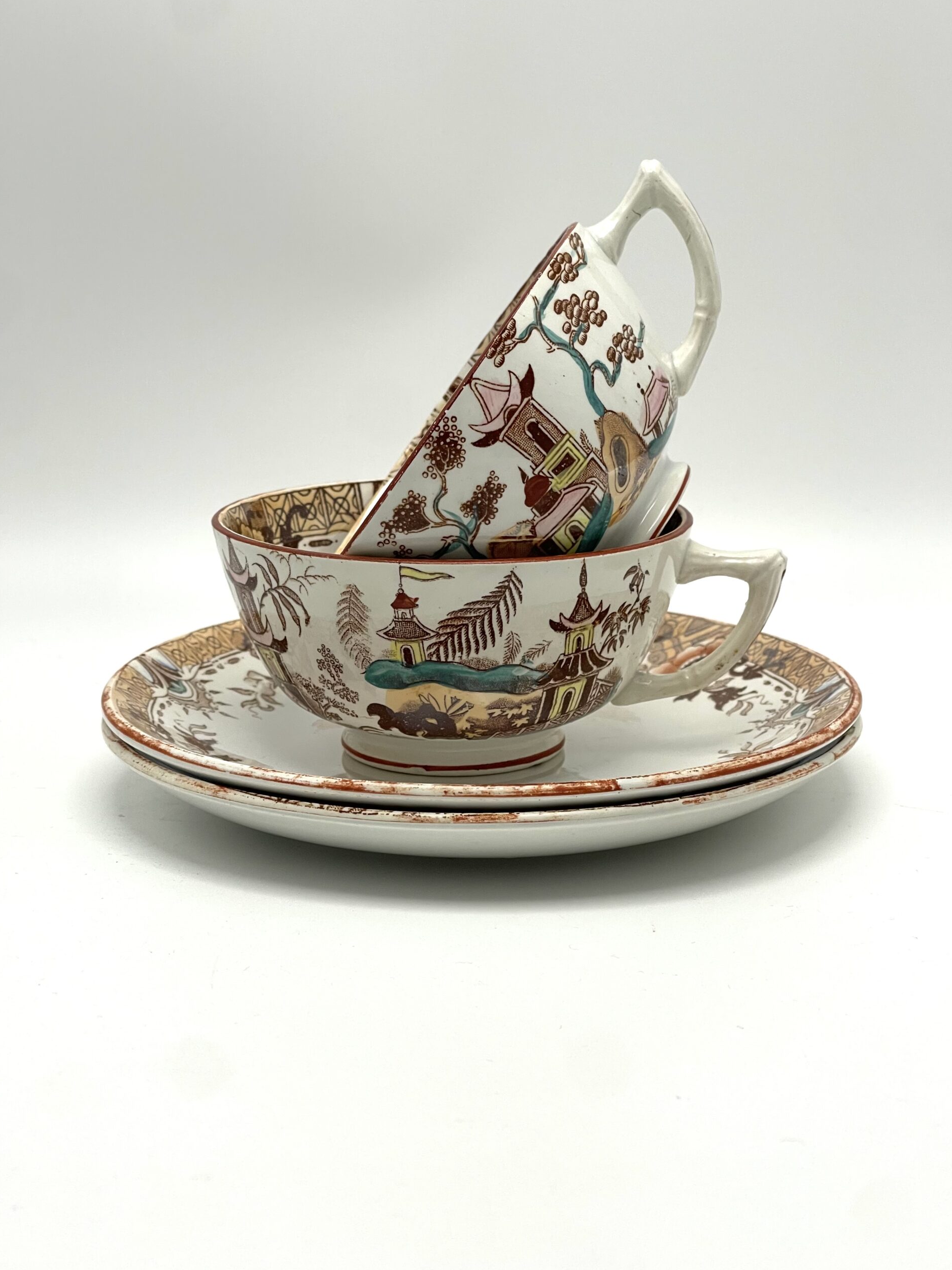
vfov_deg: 29.8
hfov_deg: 22.6
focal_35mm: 65
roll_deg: +0.1
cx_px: 479
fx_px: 2384
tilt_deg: -13.1
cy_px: 638
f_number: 2.2
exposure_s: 1/103
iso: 64
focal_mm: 7.5
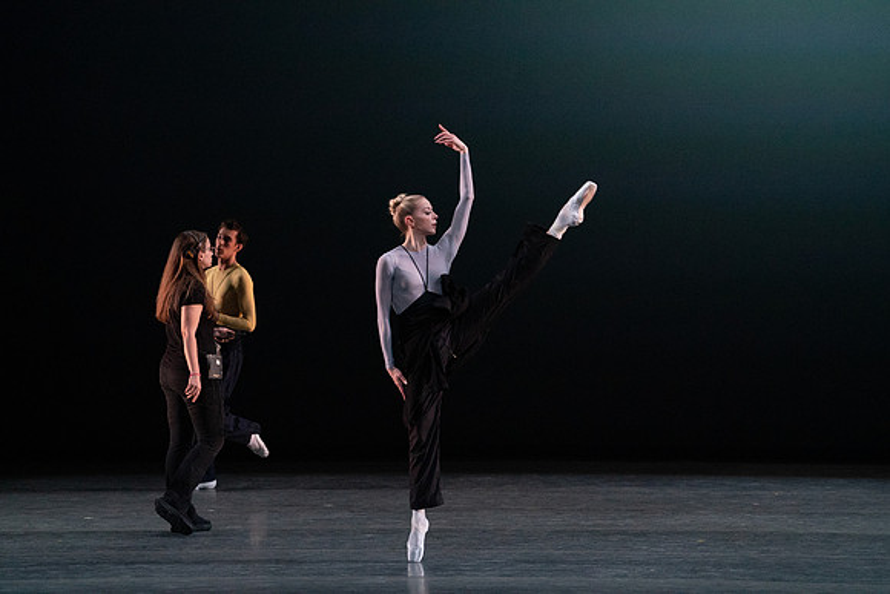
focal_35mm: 200
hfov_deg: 10.3
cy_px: 297
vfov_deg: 6.9
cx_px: 445
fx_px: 4945
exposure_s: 1/500
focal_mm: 200
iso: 12800
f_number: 8
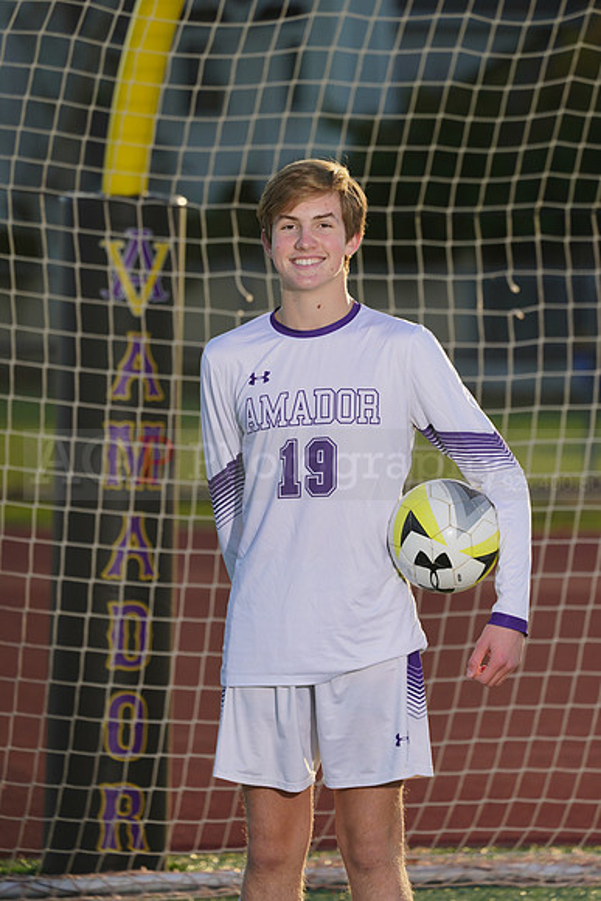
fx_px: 8483
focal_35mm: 339
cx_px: 300
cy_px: 450
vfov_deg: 6.1
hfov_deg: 4.1
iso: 100
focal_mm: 339
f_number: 8
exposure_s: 1/200
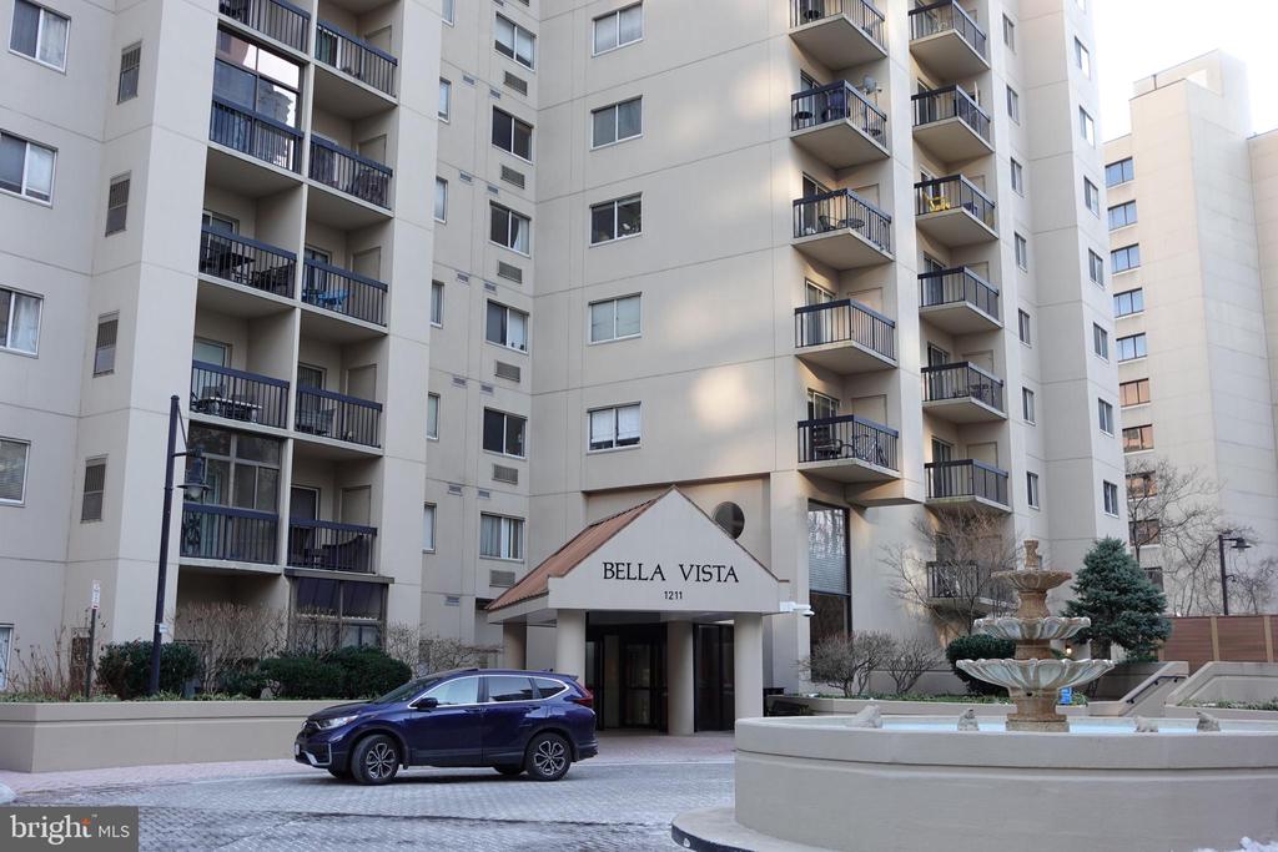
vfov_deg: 35.1
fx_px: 1349
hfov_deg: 50.7
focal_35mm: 38
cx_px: 639
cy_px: 426
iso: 125
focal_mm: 14.49
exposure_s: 1/80
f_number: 3.2
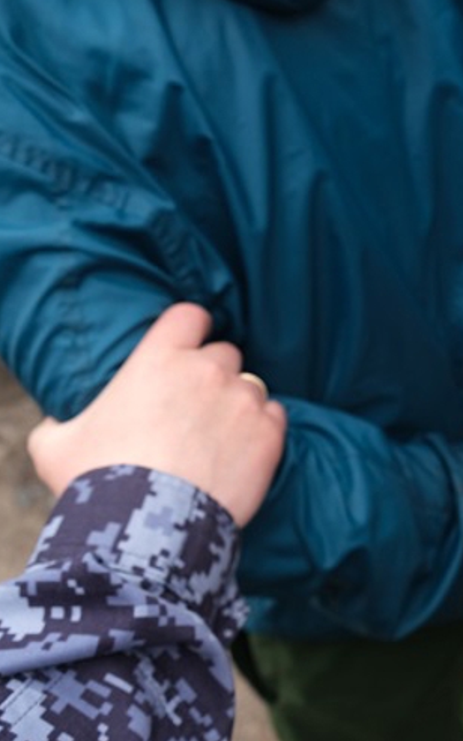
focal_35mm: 45
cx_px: 541
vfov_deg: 44.4
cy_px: 371
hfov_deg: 25.9
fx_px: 909
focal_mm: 19.6
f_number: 5
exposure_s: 1/170
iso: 160
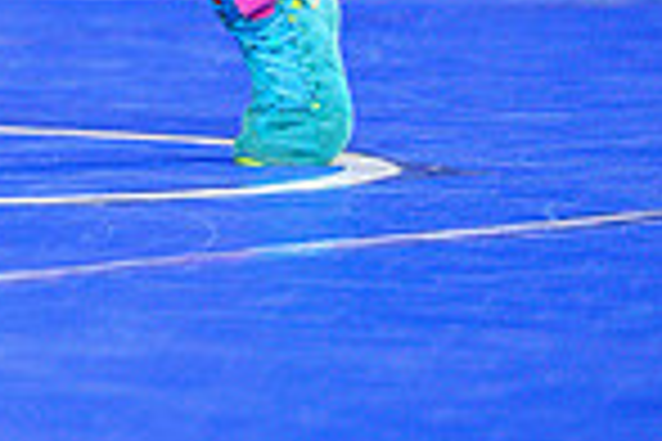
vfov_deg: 2.5
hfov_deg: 3.7
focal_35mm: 551
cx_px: -635
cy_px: -416
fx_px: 10131
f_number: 2.8
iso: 2500
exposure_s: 1/800
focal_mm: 140
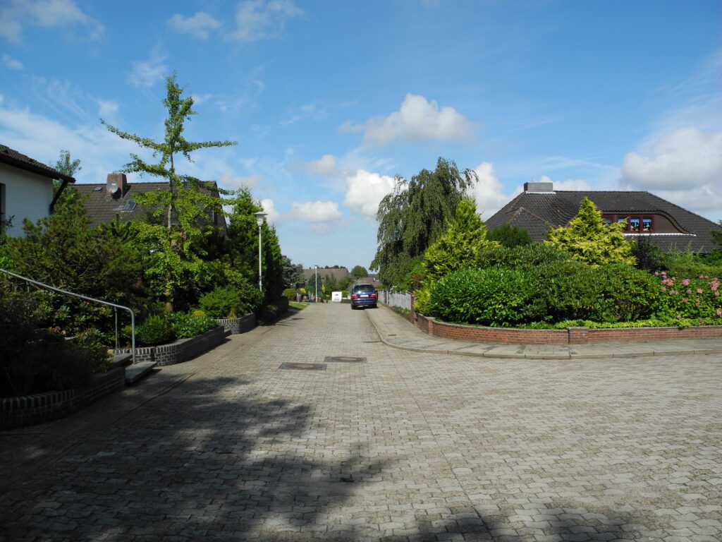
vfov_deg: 49.7
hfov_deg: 63.4
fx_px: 584
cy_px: 271
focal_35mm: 28
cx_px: 361
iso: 100
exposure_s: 1/800
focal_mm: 6
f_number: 4.5
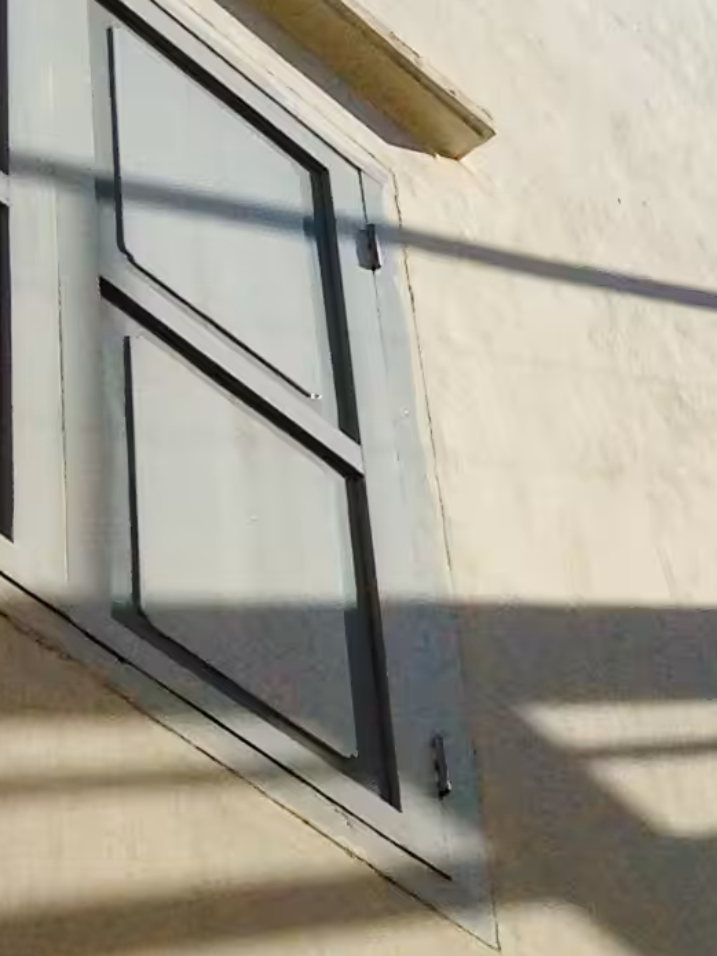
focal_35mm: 155
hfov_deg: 8.8
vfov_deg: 12.7
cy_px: 681
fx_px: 4282
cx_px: 1632
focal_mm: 4.12
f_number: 2.4
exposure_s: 1/3600
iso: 50
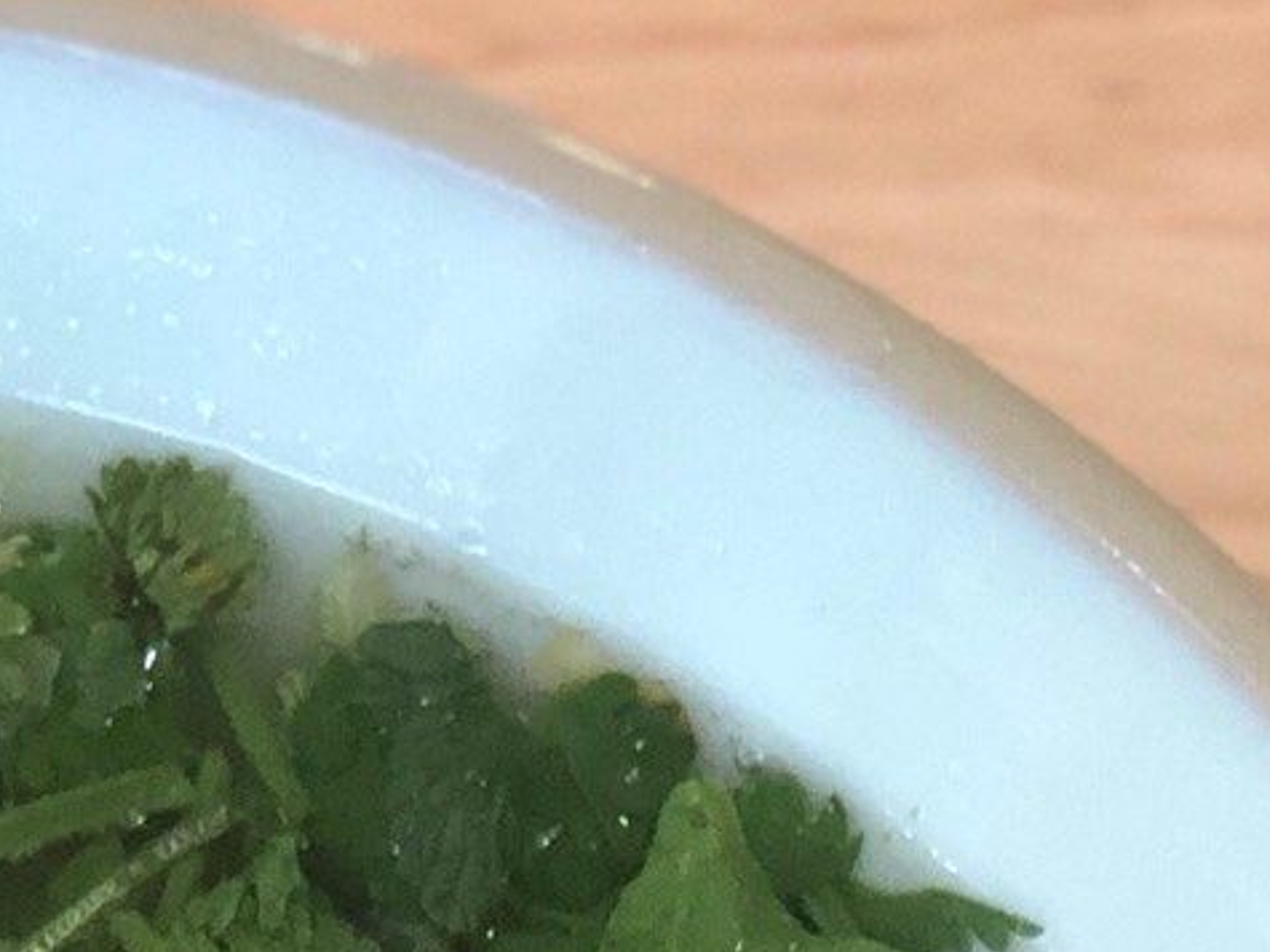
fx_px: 10967
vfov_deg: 4.8
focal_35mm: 299
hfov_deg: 6.6
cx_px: 503
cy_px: 2650
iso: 100
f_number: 2.4
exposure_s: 1/30
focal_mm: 6
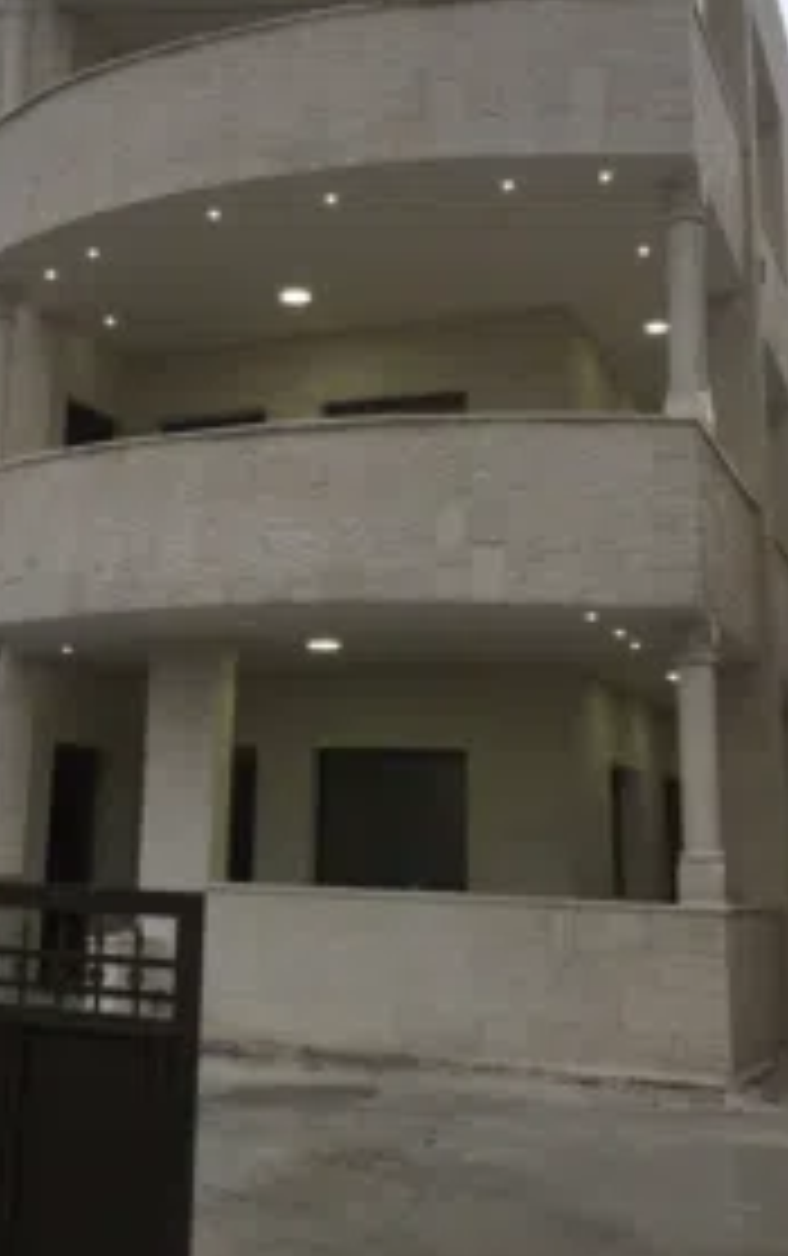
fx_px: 1508
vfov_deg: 44.9
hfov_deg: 29.0
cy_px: 482
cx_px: 230
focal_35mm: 44
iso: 50
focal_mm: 4.15
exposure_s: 1/100
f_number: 2.2
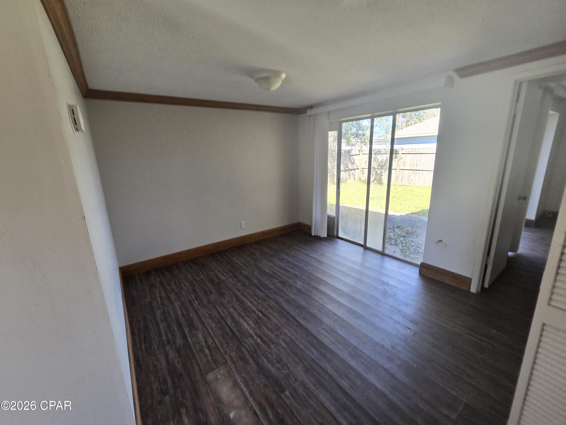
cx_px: 283
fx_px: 213
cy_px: 212
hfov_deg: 106.2
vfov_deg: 89.9
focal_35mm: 13
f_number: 2.2
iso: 64
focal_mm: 2.2
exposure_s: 1/60
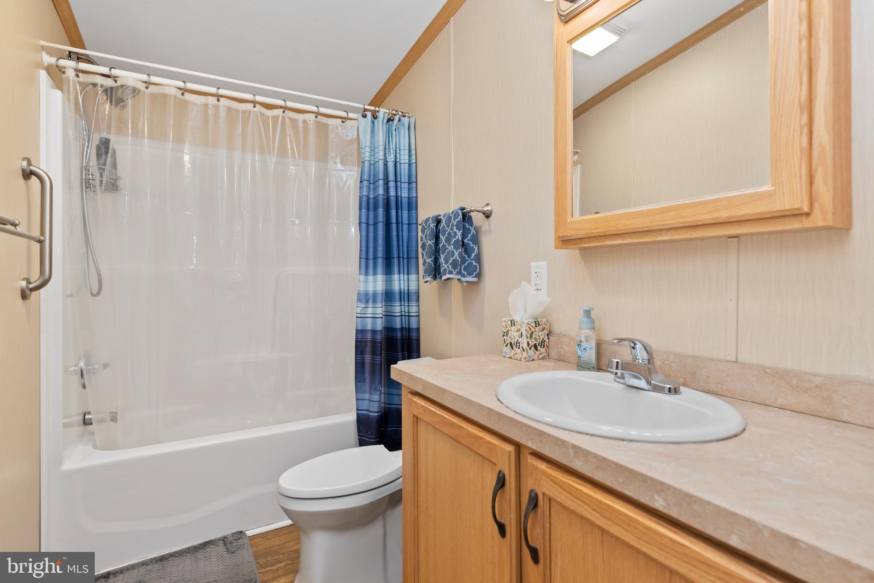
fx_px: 413
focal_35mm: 17
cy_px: 292
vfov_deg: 70.5
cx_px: 437
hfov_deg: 93.3
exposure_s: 1/4
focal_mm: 17
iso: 400
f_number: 6.3
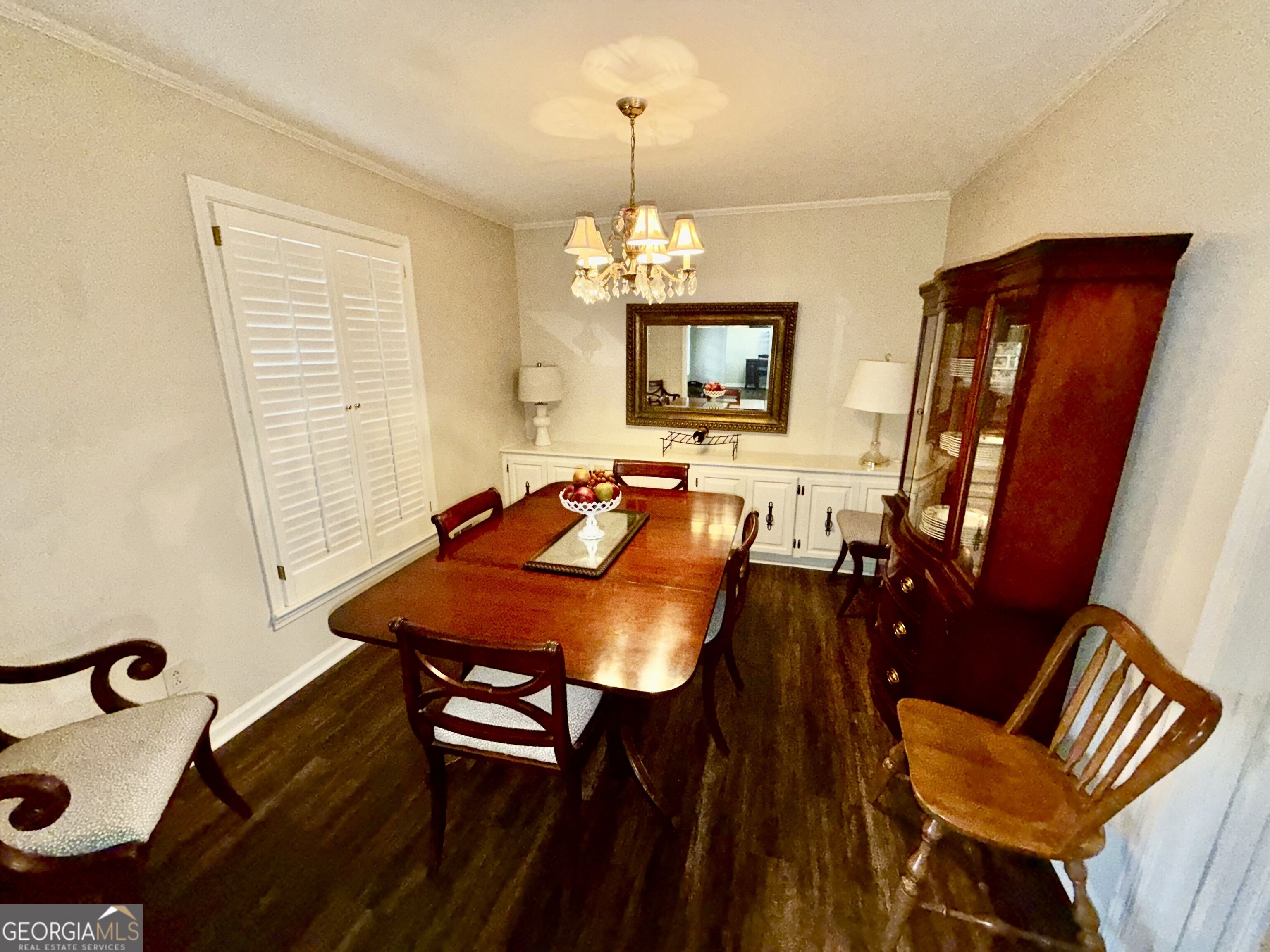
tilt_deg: -14.8
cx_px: 635
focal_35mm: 14
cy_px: 476
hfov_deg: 102.1
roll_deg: +0.4
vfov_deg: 85.7
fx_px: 514
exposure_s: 1/60
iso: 250
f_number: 2.2
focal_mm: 2.22
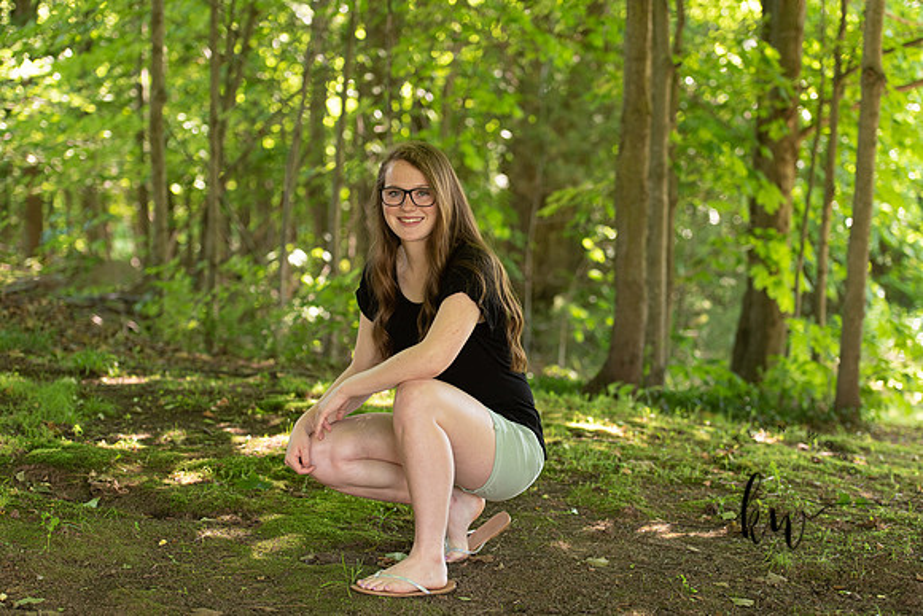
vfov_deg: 17.8
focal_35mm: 77
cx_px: 462
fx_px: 1964
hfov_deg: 26.4
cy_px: 308
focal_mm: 75
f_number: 2.8
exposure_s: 1/200
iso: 400
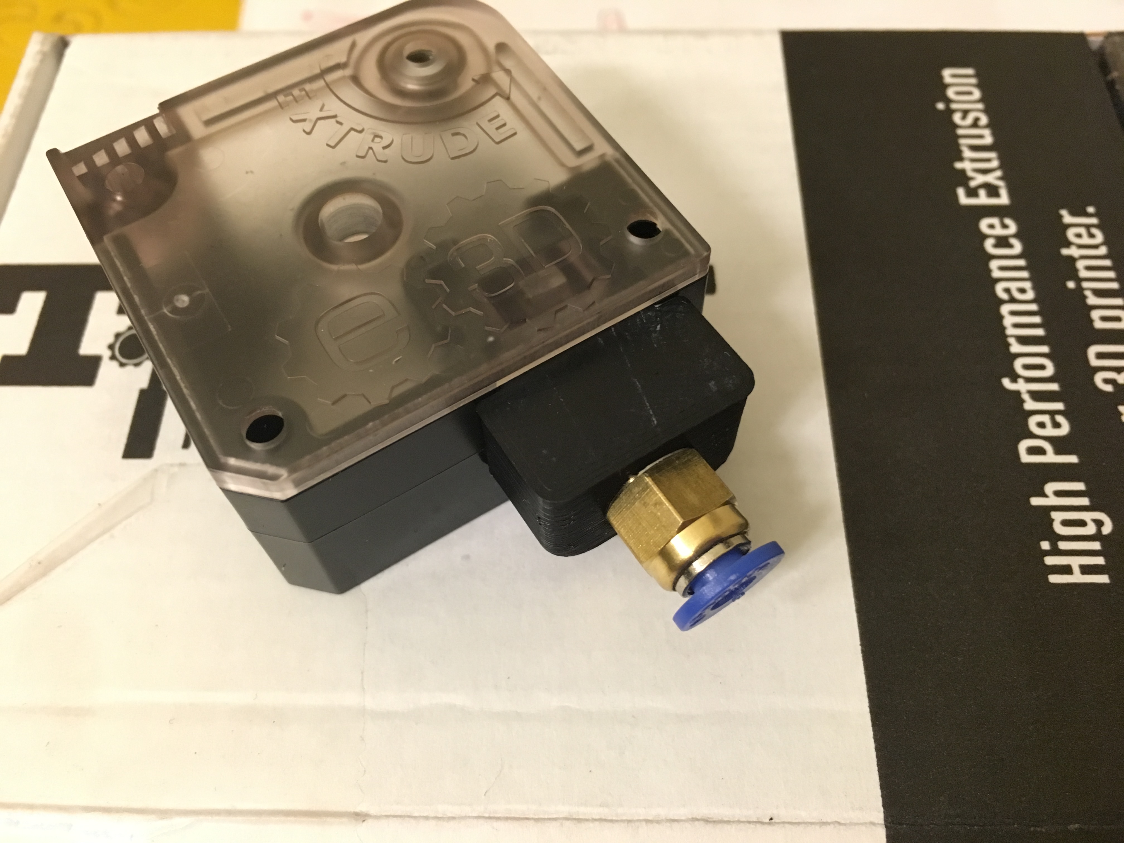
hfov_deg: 61.7
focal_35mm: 29
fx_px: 942
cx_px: 562
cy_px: 422
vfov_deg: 48.2
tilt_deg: -60.7
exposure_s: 1/20
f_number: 2.2
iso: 200
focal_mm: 4.15
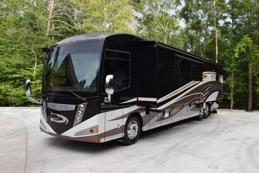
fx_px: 227
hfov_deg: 59.5
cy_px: 86
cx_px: 130
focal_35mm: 32
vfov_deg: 41.7
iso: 400
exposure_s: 1/250
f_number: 8
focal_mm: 21
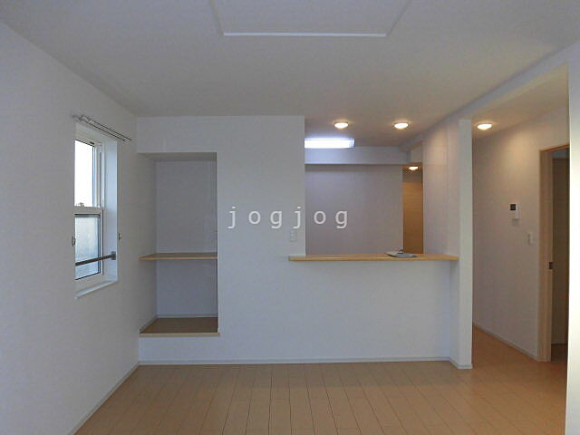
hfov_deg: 71.6
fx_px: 402
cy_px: 218
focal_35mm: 24
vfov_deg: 56.8
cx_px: 290
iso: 100
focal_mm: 4.3
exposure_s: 1/60
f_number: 3.1
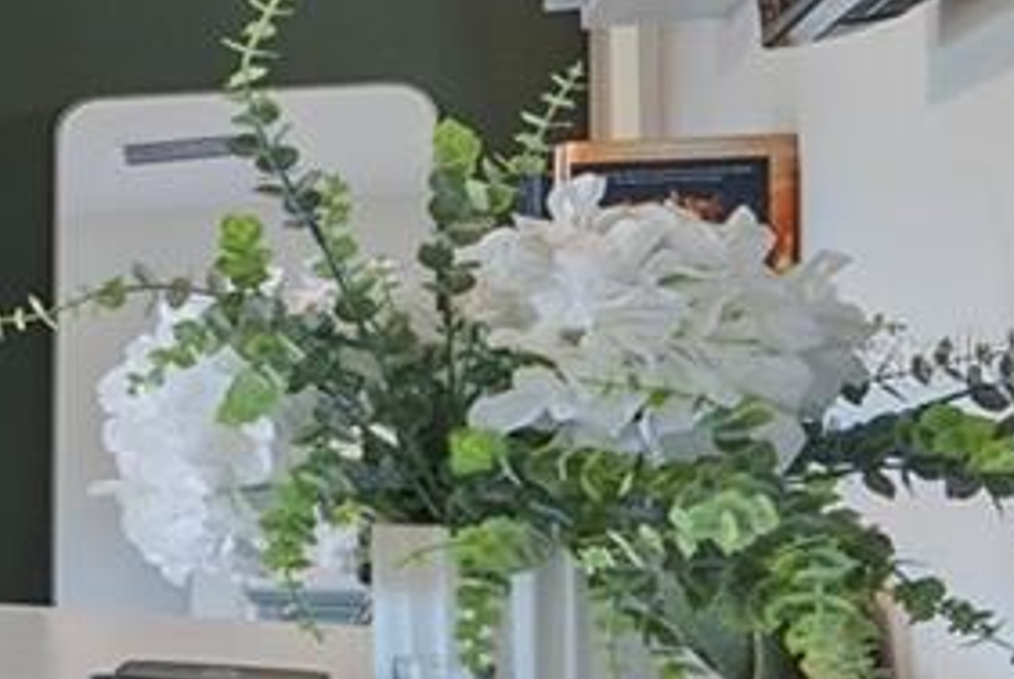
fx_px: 2566
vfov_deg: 15.1
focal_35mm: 91
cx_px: -1703
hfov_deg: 13.1
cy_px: 358
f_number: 8
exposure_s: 1
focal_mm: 16
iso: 400
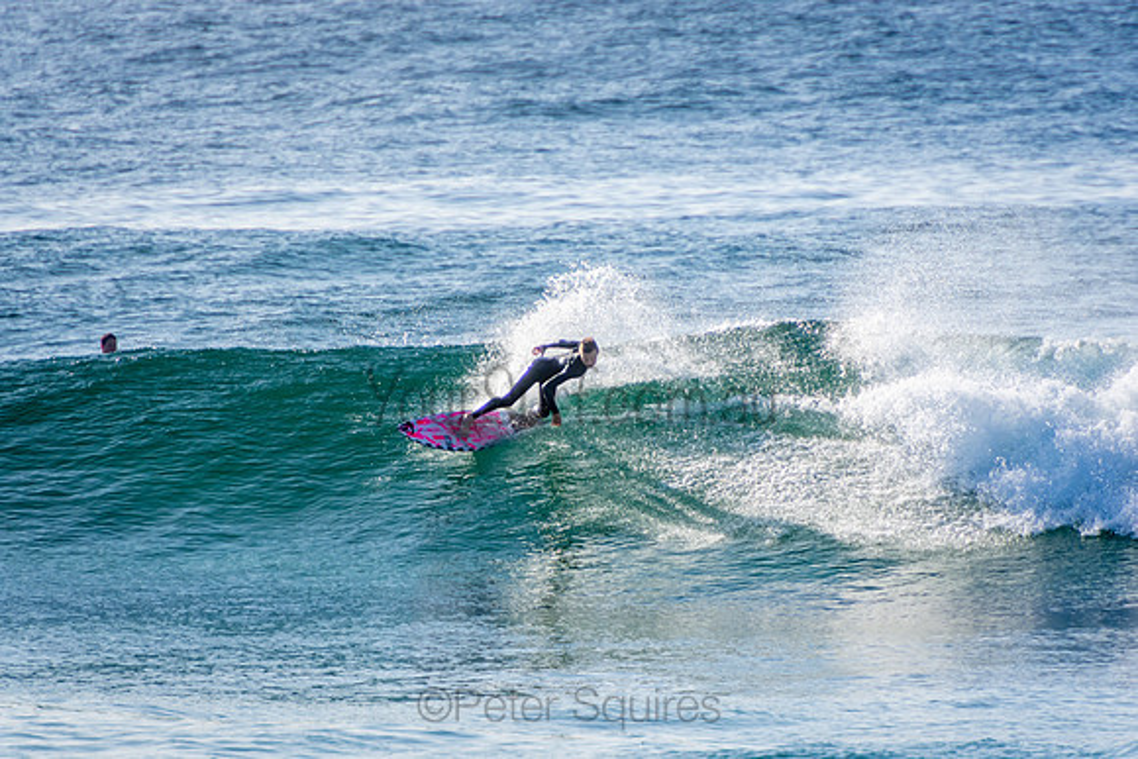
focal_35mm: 600
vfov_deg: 2.3
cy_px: 380
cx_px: 569
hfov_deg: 3.4
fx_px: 18970
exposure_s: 1/2000
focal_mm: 400
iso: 250
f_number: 5.6
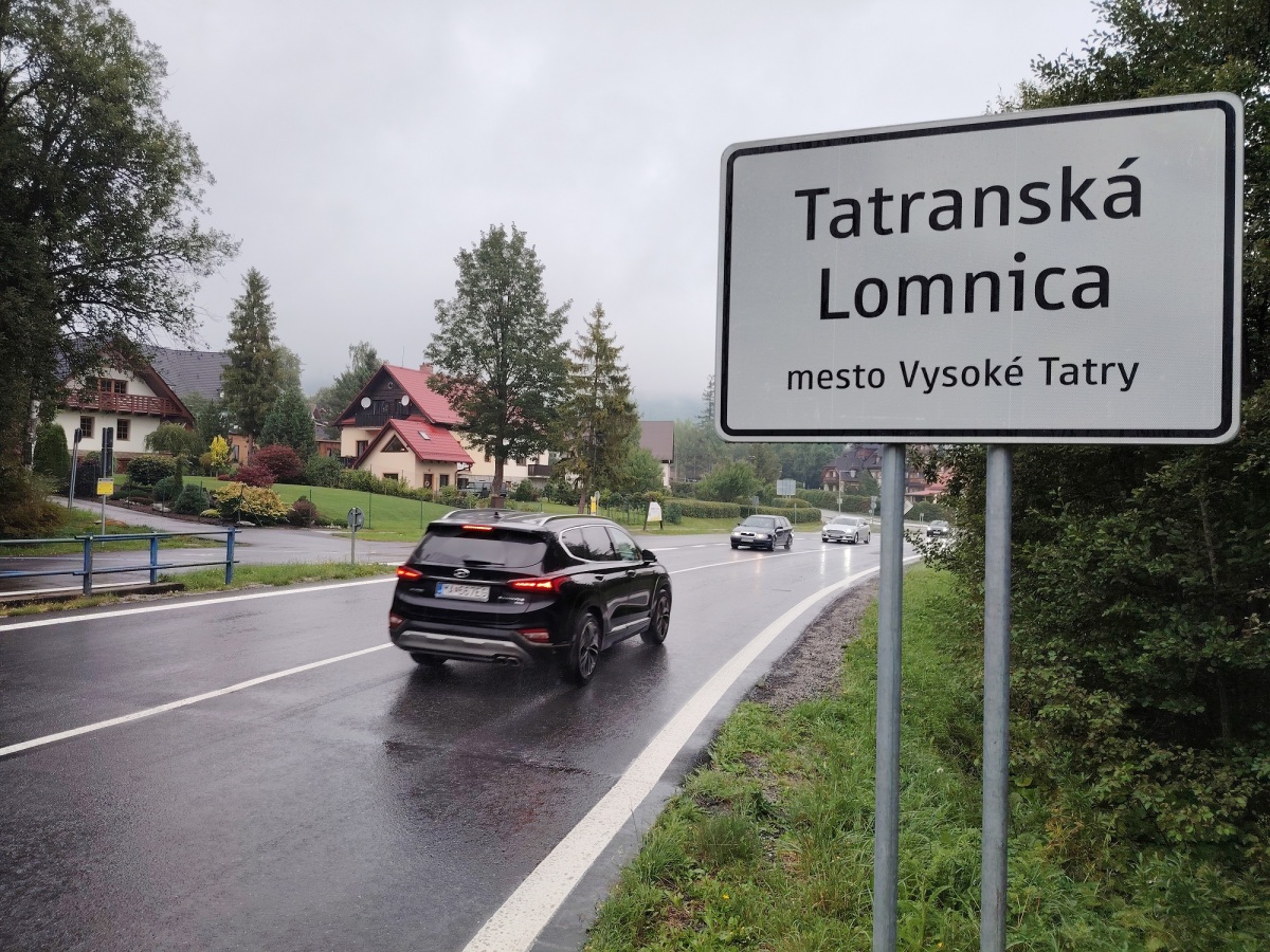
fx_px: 881
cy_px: 476
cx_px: 635
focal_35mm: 24
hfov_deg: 71.6
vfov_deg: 56.8
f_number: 1.75
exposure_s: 1/211
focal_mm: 5.25
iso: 100
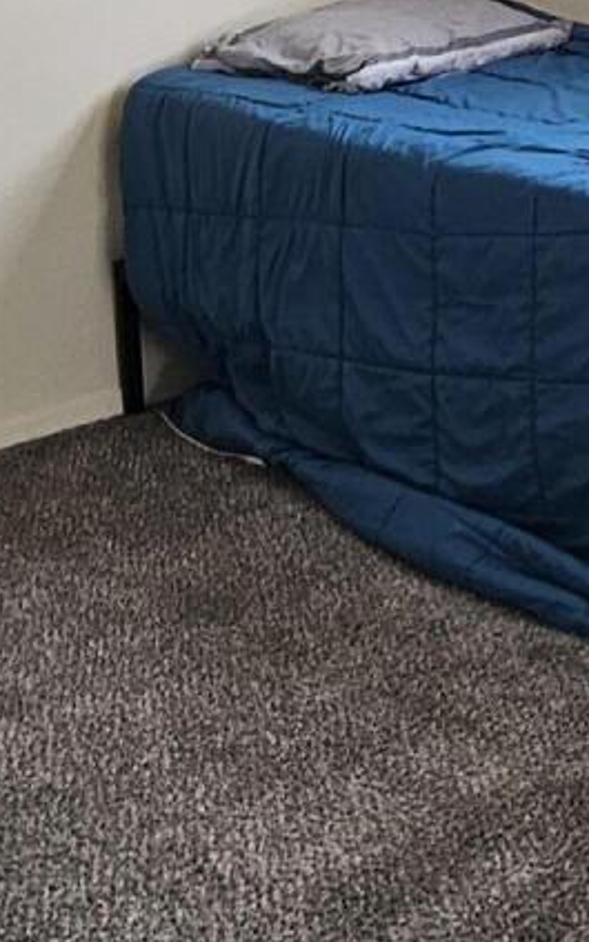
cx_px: 533
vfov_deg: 31.2
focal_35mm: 65
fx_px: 1669
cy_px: 287
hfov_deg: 19.6
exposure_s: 1/60
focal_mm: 2.2
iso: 64
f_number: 2.2
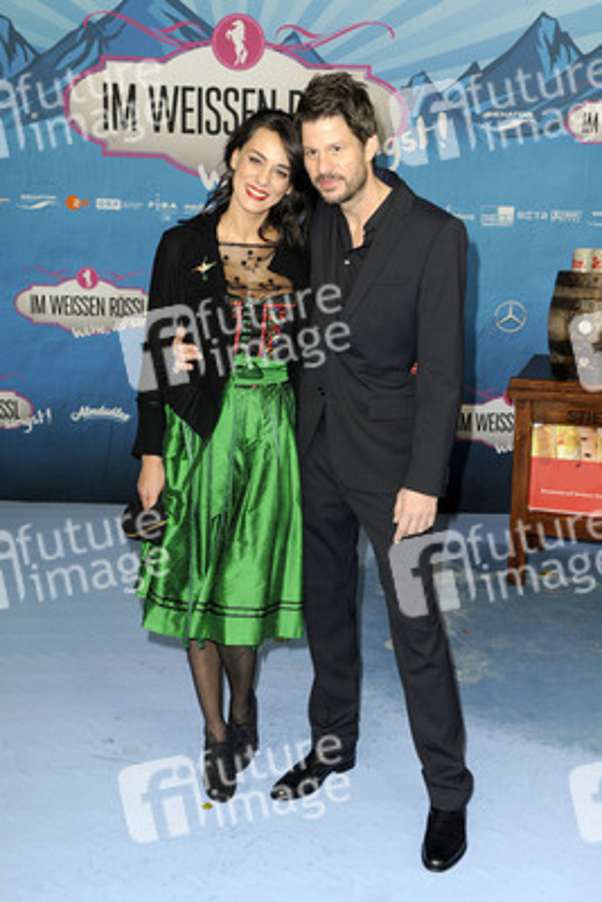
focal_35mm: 40
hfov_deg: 33.4
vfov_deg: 48.4
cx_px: 301
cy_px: 451
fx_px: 1002
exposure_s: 1/160
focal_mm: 40
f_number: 5
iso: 1000
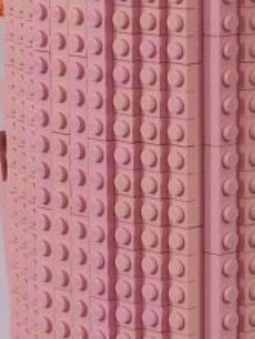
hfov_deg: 5.7
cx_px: 175
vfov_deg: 7.6
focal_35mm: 259
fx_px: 2541
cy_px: 138
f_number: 3.1
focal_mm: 9.3
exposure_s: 1/4
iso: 80
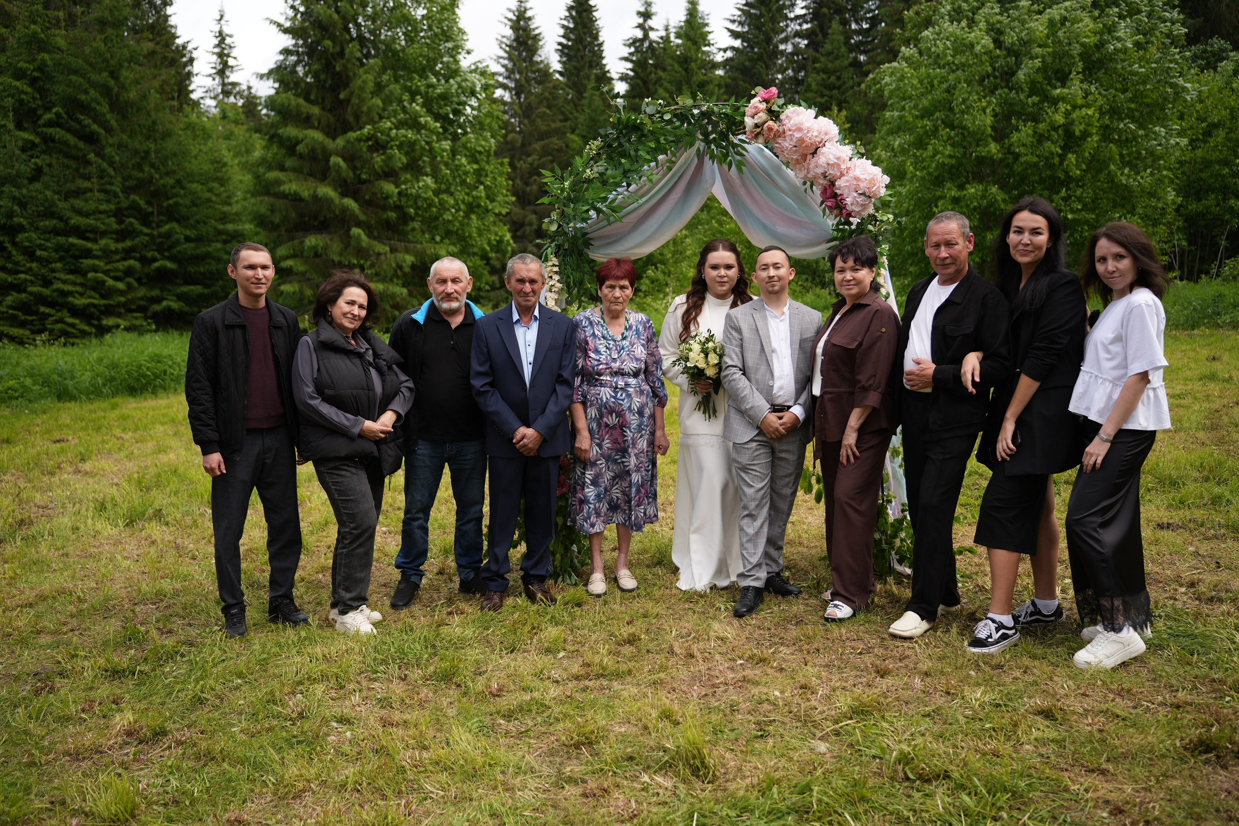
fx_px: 998
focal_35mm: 29
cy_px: 413
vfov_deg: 45.0
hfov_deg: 63.7
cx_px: 620
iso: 160
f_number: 2.8
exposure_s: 1/1250
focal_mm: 29
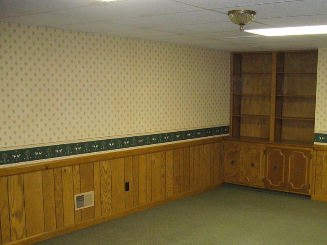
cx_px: 200
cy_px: 158
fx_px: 434
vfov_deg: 31.3
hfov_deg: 41.0
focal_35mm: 46
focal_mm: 5.8
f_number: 2.8
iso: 400
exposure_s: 1/60
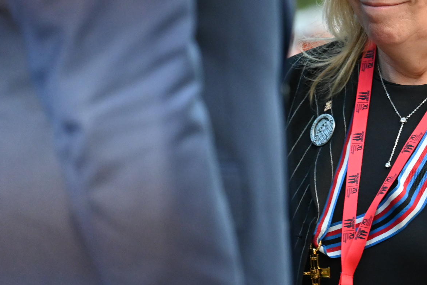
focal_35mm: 888
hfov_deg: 2.3
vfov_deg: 1.5
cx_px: 375
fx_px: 10532
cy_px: 27
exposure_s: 1/250
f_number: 6.3
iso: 2200
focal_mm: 250
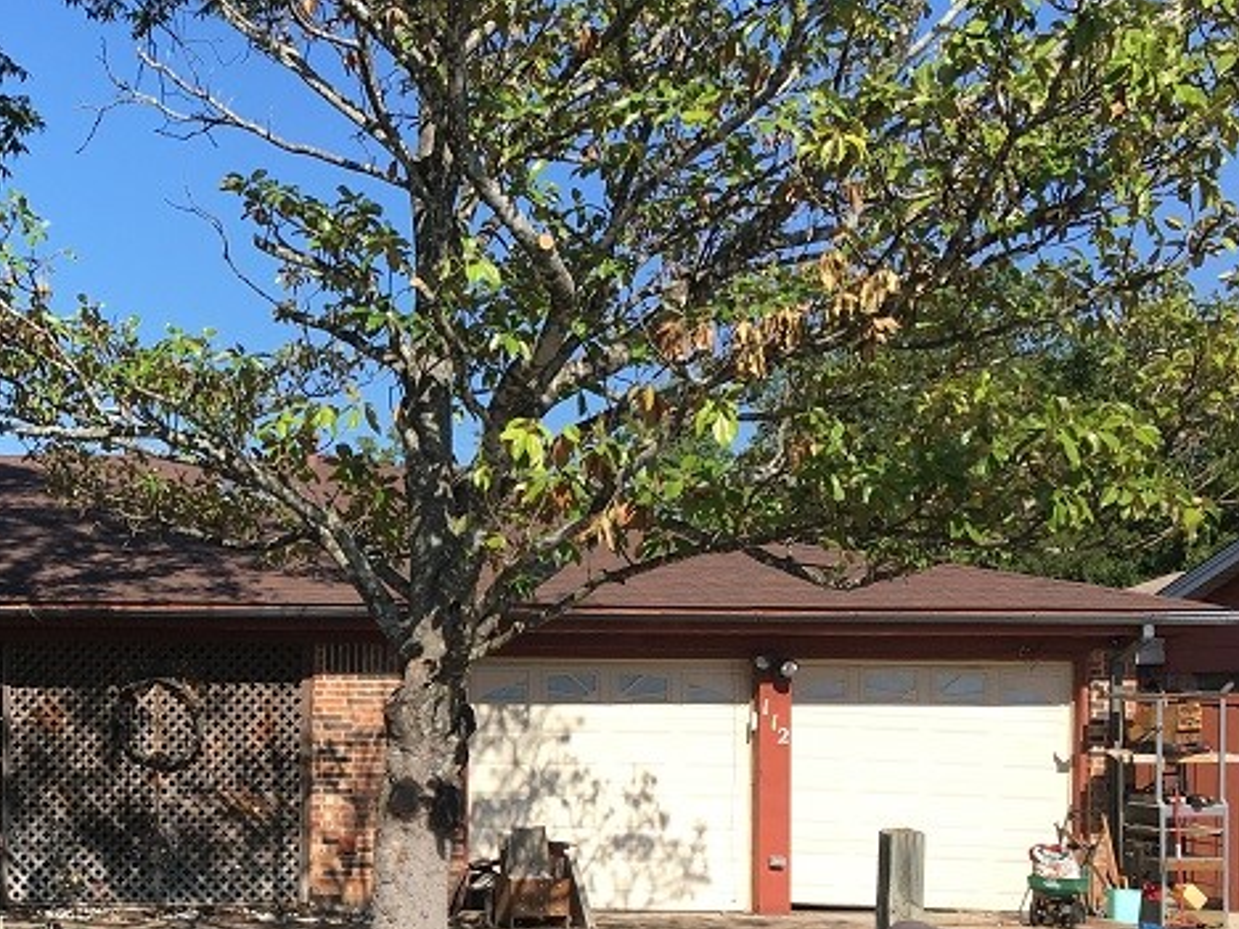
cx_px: 103
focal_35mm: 55
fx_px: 1969
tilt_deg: +2.5
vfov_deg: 26.1
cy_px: 744
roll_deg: -1.7
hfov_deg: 33.0
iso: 25
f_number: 2.2
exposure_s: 1/1261
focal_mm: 4.15
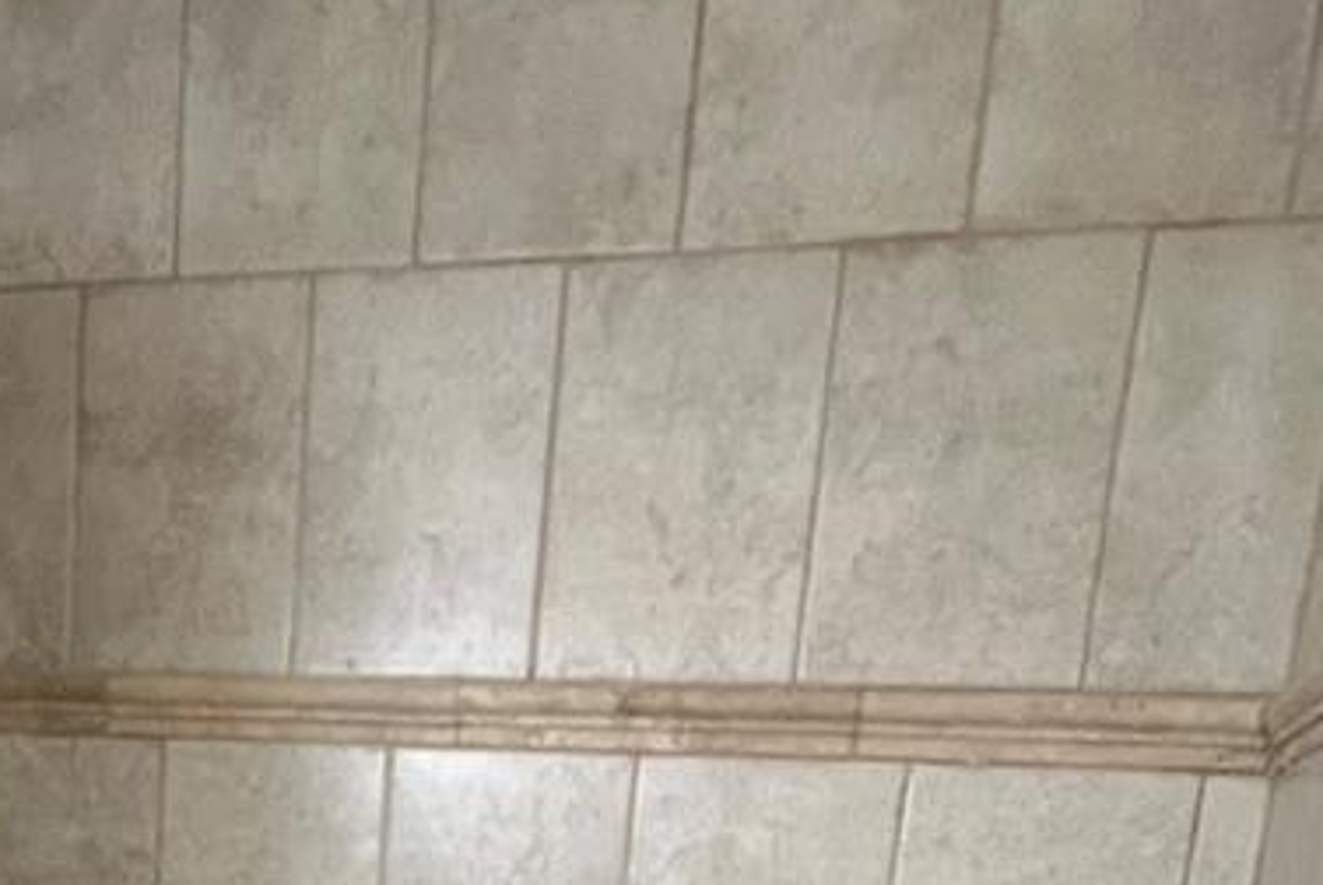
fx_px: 1581
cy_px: 1338
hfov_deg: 44.1
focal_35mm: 43
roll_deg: -3.6
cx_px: 354
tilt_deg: -11.6
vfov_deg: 24.2
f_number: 1.8
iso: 200
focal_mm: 1.57
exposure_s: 1/60
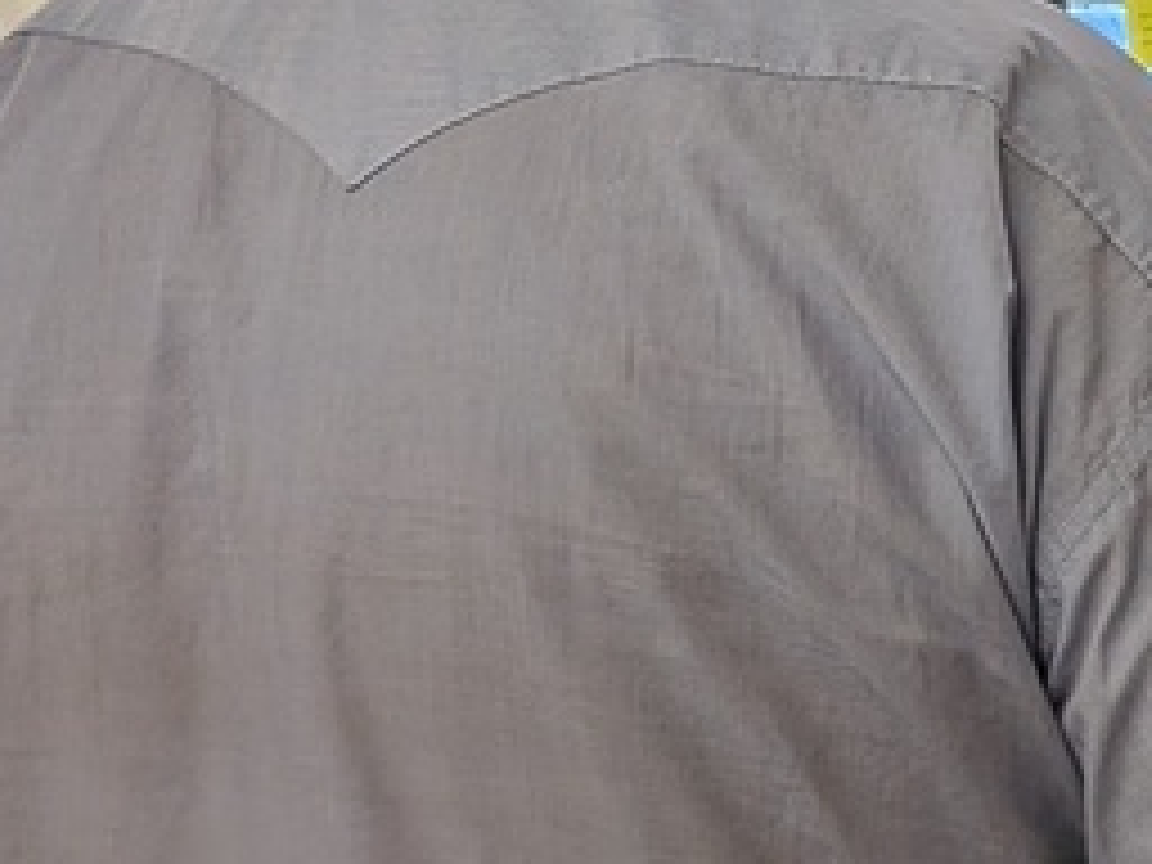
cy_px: 936
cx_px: 1827
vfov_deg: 15.0
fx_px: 3195
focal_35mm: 96
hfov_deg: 17.8
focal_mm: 4.53
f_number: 1.7
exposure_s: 1/120
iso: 39
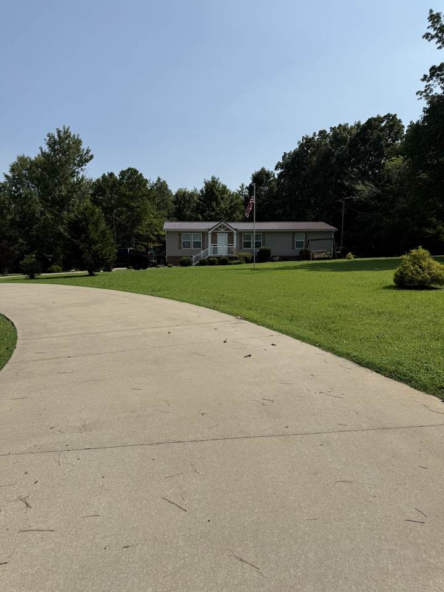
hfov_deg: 56.8
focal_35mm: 24
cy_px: 296
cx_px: 222
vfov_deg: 71.6
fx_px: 410
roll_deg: +0.4
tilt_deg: -3.1
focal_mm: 6.76
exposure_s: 1/6711
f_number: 1.78
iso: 80
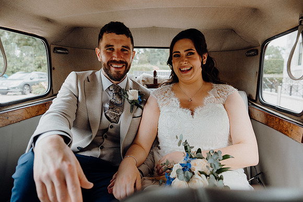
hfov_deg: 73.7
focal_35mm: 24
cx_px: 152
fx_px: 202
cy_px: 101
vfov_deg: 53.2
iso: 250
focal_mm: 24
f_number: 3.5
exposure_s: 1/160
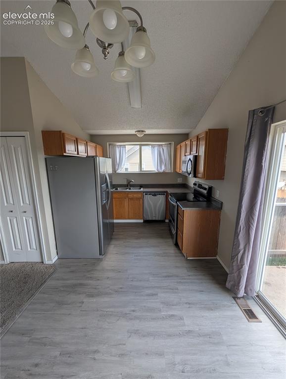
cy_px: 190
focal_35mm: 12
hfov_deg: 94.6
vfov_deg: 110.5
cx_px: 143
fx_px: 132
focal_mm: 2.02
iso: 51
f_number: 1.7
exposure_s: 1/198
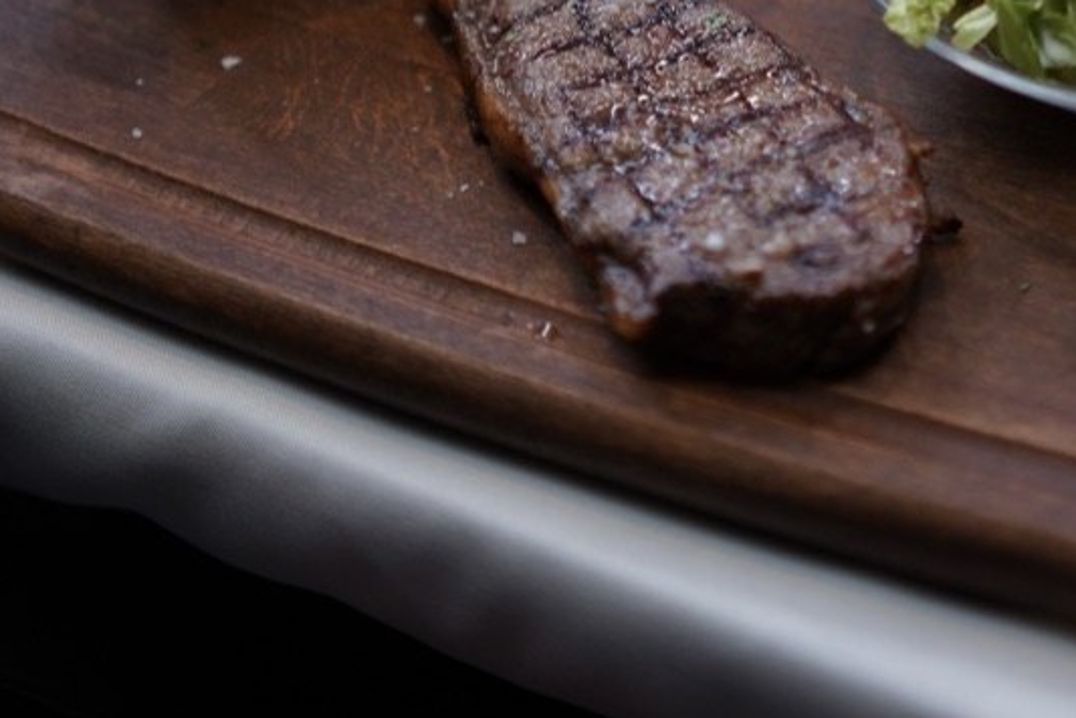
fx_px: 2512
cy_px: -77
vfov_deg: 15.8
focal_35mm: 84
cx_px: 787
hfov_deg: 24.0
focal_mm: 35
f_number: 1.8
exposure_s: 1/160
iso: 400
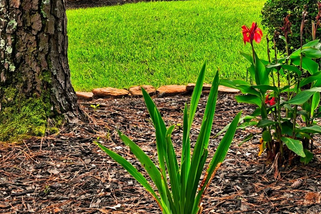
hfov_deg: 23.5
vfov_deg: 15.6
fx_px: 749
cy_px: -53
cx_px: 292
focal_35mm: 84
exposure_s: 1/40
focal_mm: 30
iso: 400
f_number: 8
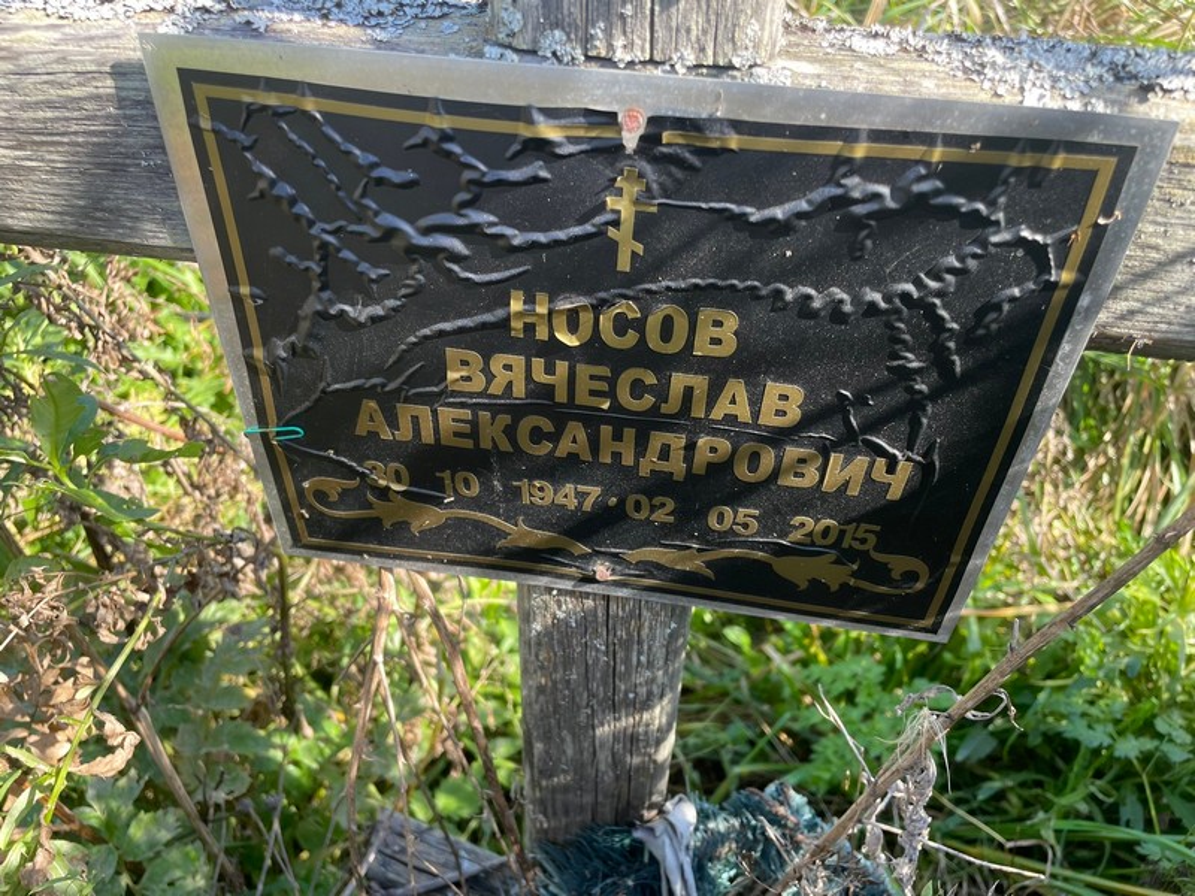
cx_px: 598
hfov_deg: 67.3
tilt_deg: -47.8
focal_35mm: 26
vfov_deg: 53.1
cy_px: 448
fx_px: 898
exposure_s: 1/252
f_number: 1.6
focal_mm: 4.2
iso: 32
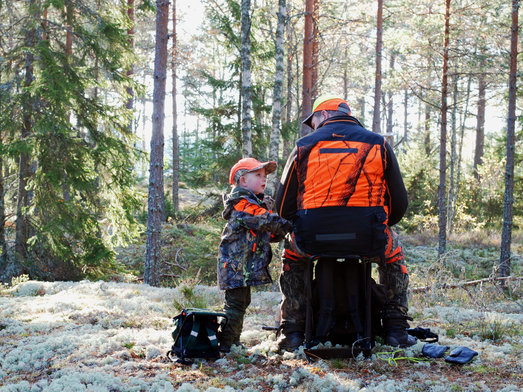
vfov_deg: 17.2
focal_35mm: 86
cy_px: 198
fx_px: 1299
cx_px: 294
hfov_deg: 22.7
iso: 250
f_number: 6.3
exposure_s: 1/30
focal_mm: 50
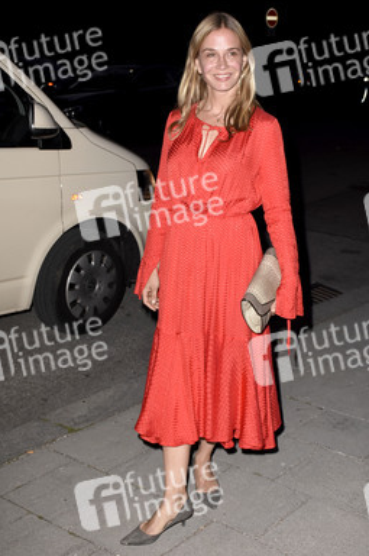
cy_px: 279
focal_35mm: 50
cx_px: 191
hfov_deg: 26.9
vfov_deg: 39.6
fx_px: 771
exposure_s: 1/160
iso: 1000
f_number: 6.3
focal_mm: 32
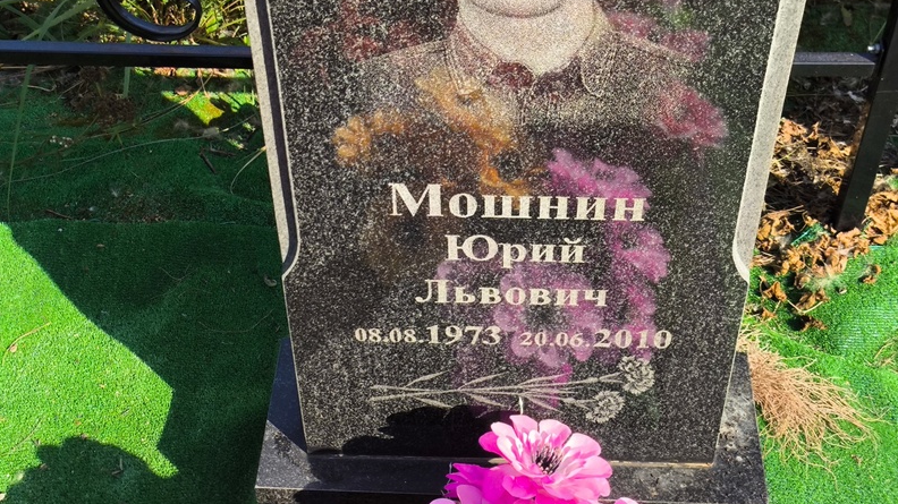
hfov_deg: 37.9
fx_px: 1309
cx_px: 451
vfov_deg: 21.8
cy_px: 275
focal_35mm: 55
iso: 50
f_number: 1.7
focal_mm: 4.71
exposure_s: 1/927
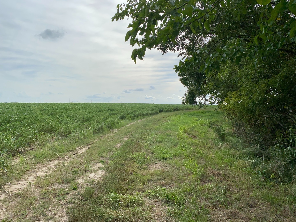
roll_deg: -1.5
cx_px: 148
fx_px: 222
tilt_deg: +0.4
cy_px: 111
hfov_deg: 67.3
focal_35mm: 26
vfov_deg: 53.1
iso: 100
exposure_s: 1/8772
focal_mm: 4.25
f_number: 1.8
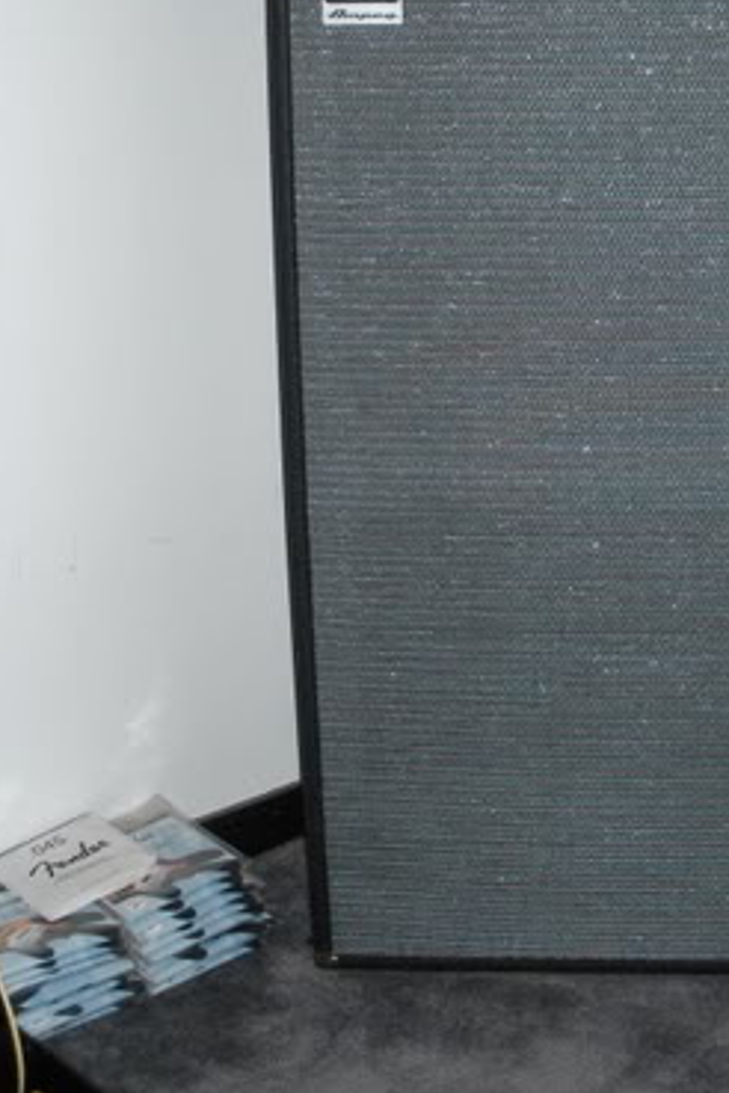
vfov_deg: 30.8
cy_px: 415
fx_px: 1974
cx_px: 599
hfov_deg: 20.6
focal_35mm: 65
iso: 194
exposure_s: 1/60
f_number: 3.5
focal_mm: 6.3
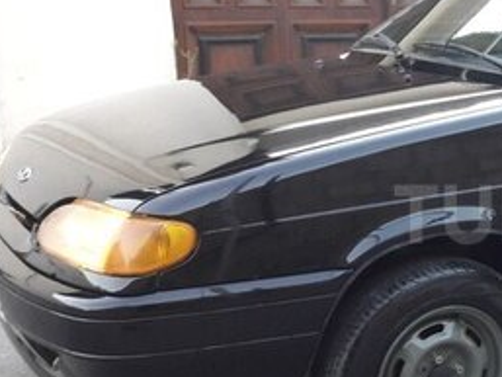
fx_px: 1045
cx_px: 594
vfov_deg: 20.4
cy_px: 214
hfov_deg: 24.6
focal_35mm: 72
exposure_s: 1/33
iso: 160
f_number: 1.9
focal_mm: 3.7
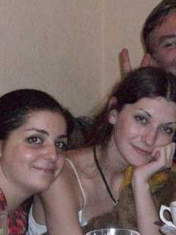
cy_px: 138
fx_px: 712
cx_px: 106
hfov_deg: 14.1
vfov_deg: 18.7
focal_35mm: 105
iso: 800
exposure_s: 1/169
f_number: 3.6
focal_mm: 8.8
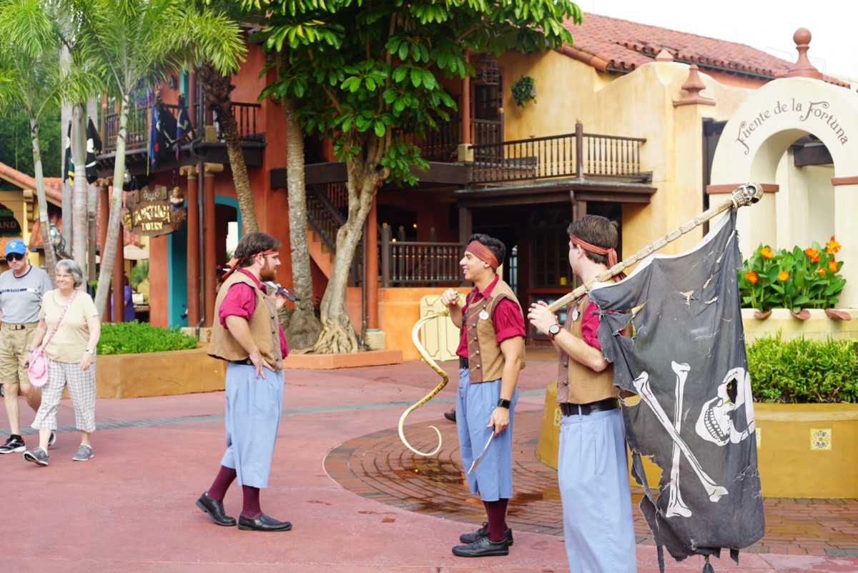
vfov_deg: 27.0
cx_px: 429
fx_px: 1192
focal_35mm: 50
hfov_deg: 39.6
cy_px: 286
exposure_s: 1/100
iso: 100
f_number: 7.1
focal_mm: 50
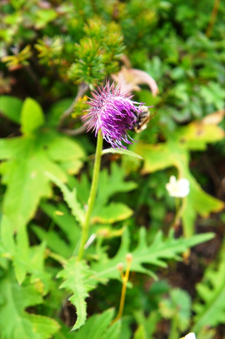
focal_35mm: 72
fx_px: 676
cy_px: 170
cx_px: 112
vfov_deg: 28.1
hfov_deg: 18.9
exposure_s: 1/160
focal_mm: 48
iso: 200
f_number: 5.6
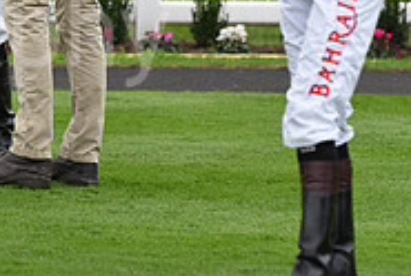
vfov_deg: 2.8
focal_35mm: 501
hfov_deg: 4.1
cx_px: -113
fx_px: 5729
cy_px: -75
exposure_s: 1/400
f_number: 4.5
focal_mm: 160
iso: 1600
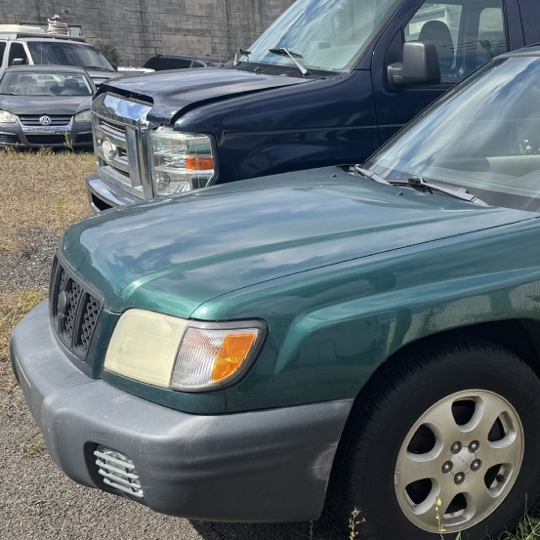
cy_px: 299
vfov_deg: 36.8
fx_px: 812
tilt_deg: -15.5
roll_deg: -1.5
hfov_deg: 32.9
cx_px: 570
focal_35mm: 46
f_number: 1.78
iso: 80
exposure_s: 1/2604
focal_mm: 6.76
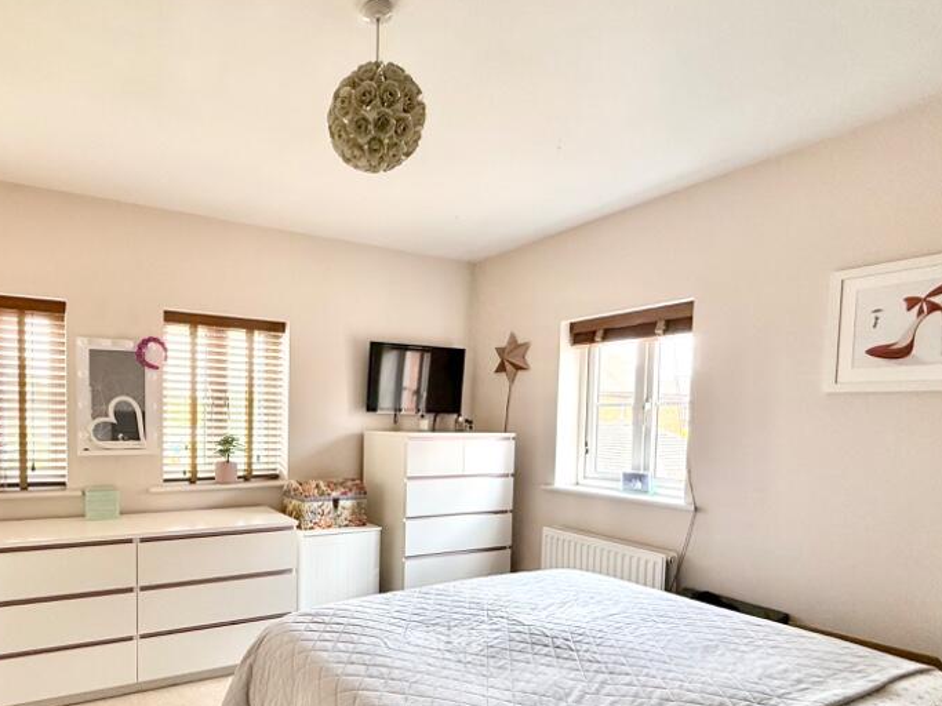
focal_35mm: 21
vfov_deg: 62.4
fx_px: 571
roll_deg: -0.9
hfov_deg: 76.4
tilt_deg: -2.4
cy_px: 447
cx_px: 312
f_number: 2.2
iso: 160
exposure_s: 1/99
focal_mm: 2.22
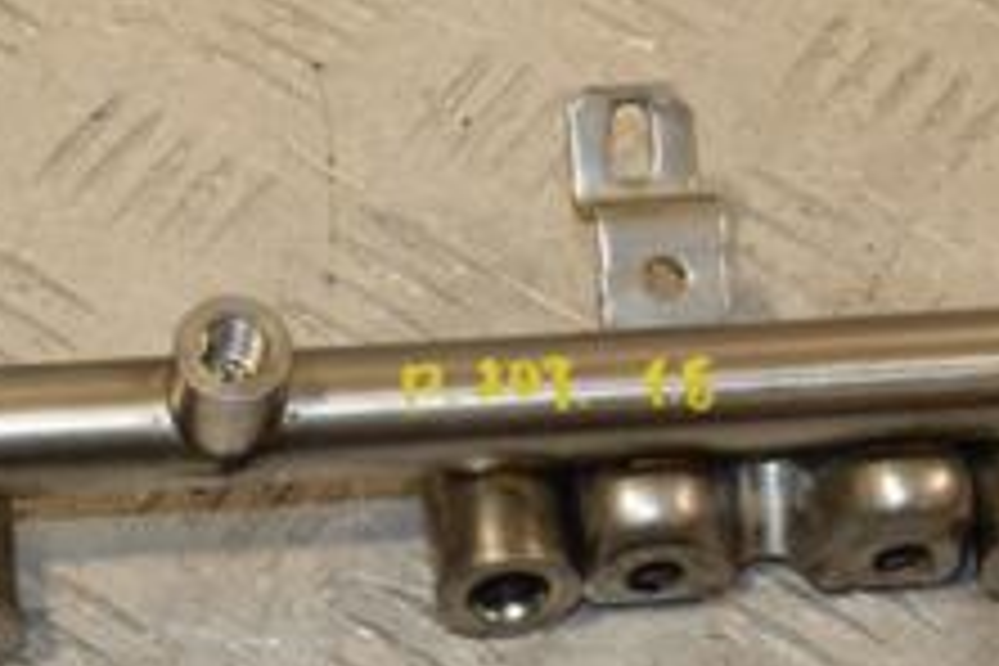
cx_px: 238
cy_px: 531
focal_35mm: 138
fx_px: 3829
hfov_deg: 14.8
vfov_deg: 9.9
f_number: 9
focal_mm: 34
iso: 800
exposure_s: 1/200
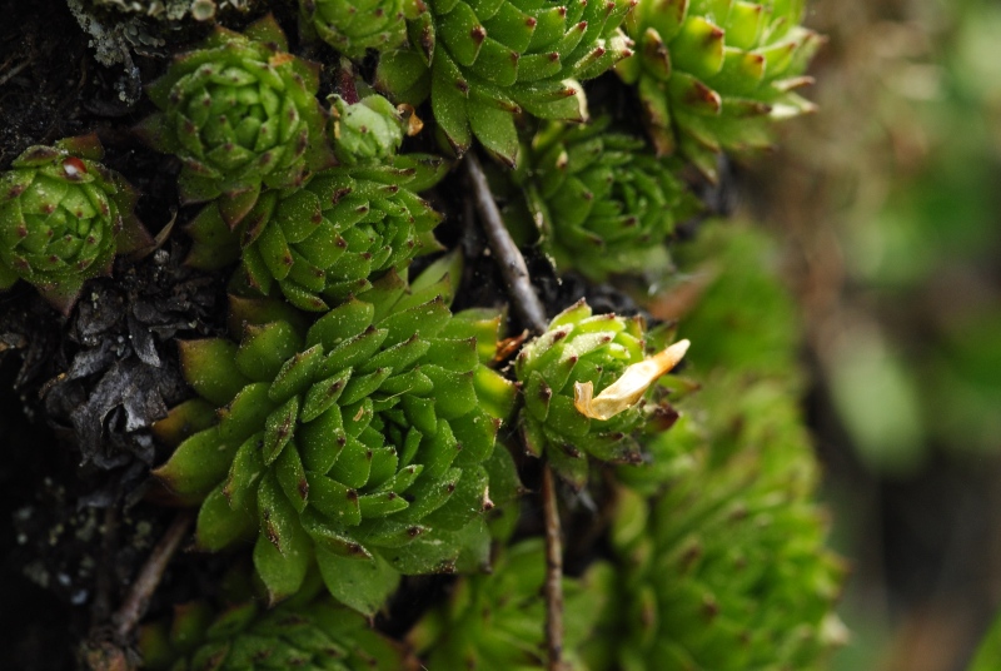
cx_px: 500
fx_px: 3550
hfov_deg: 16.0
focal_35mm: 128
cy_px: 336
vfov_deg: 10.8
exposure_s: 1/160
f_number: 8
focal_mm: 85
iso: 400
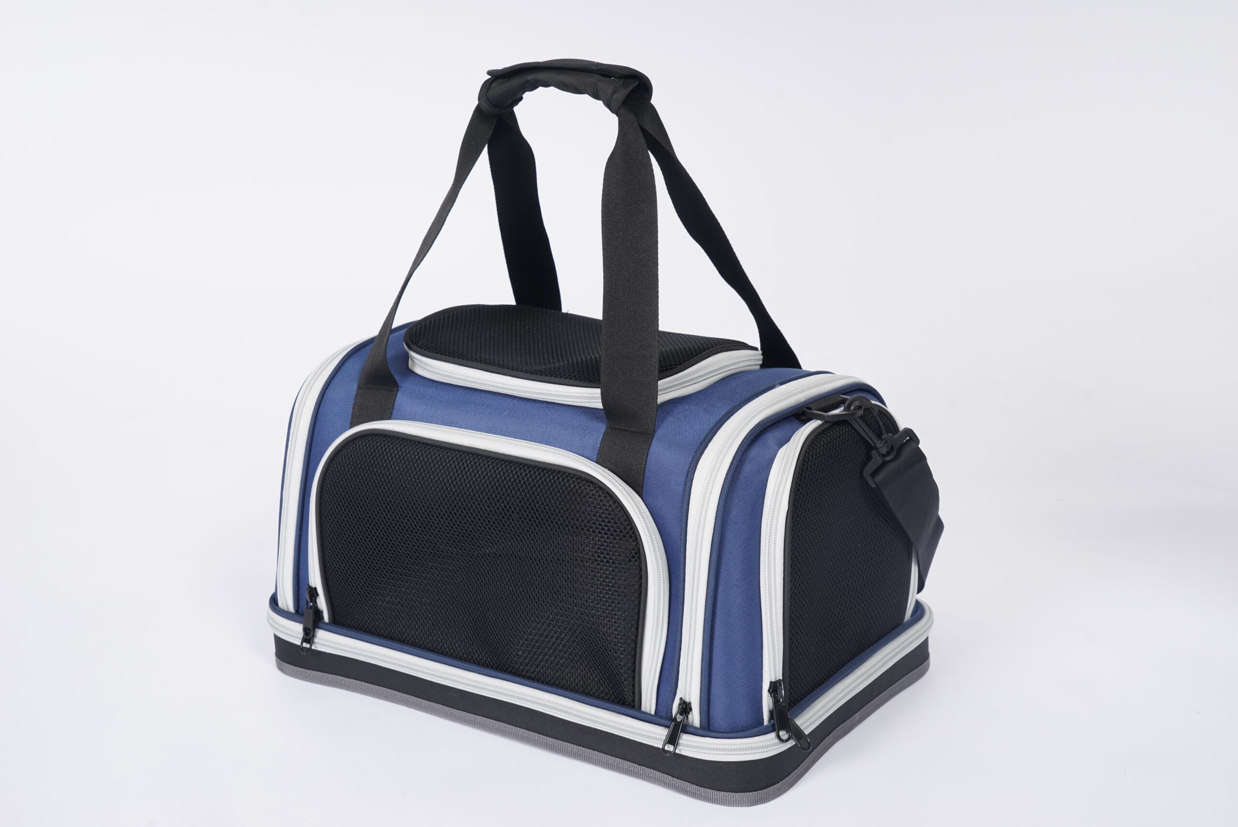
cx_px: 619
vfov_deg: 27.5
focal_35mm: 49
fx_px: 1686
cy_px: 414
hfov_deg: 40.3
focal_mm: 49
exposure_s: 1/100
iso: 100
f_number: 11
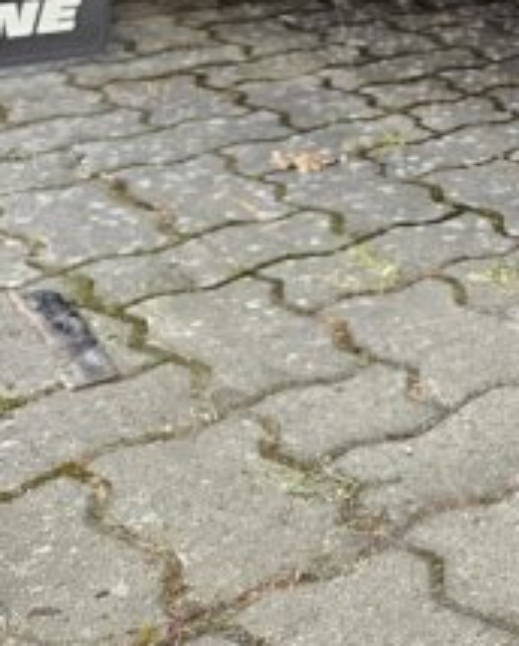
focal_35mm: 67
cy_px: 27
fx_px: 1283
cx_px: 963
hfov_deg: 17.8
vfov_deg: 27.0
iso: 200
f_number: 1.8
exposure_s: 1/100
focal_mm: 5.4
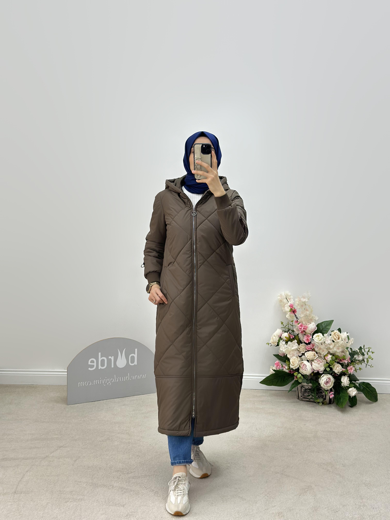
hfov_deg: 30.3
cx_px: 195
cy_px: 260
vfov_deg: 39.7
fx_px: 721
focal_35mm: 48
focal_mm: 6.86
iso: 80
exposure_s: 1/221
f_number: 1.78
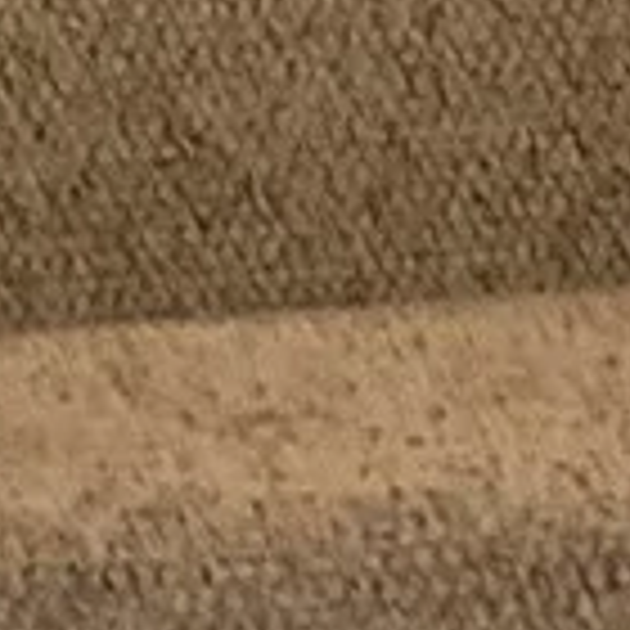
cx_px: 130
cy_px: -846
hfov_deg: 9.3
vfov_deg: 8.5
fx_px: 3871
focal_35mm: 188
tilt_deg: +2.2
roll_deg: +3.2
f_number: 1.8
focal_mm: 3
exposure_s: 1/60
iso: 250
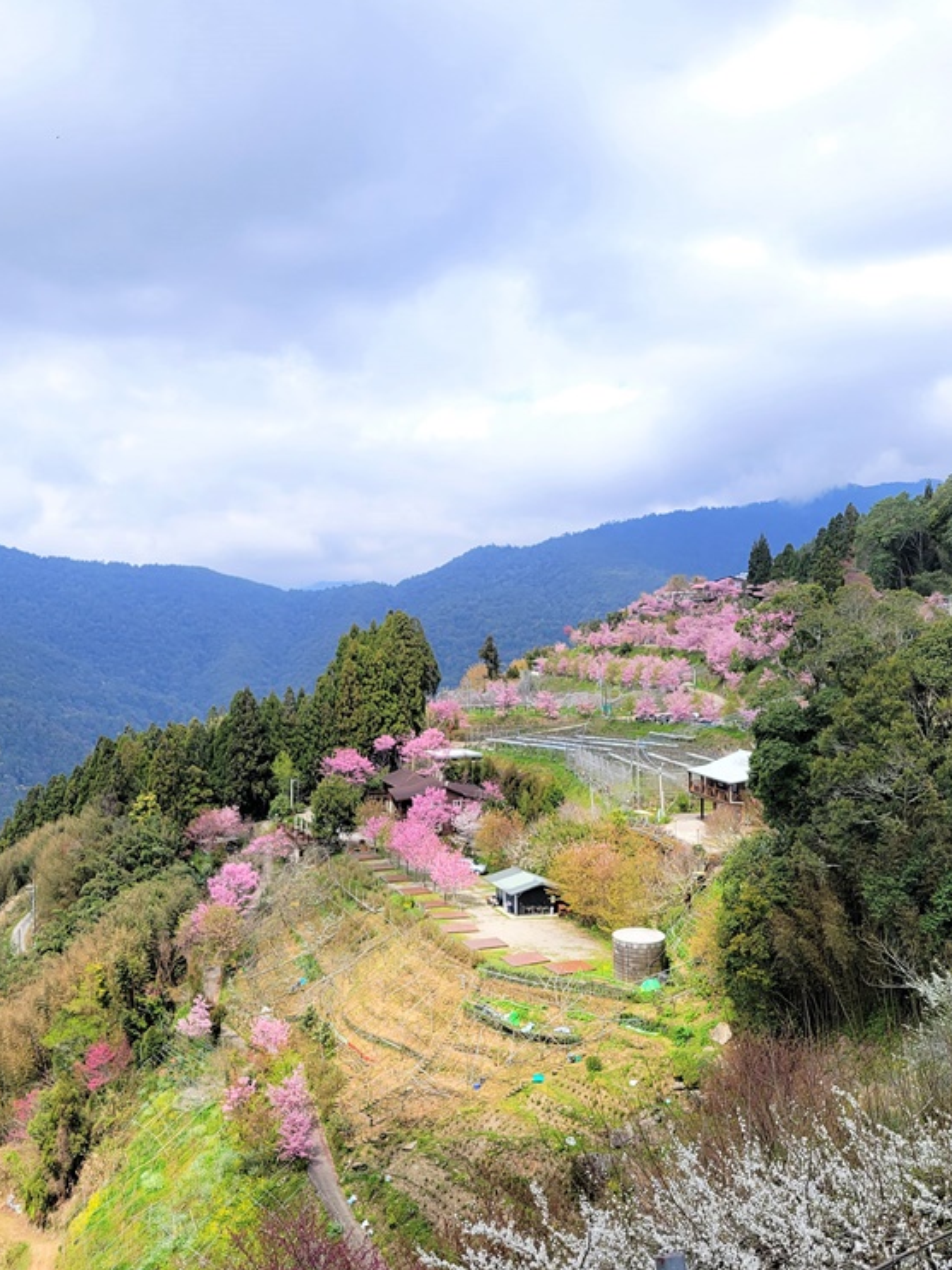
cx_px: 407
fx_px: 1284
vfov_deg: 52.6
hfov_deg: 40.6
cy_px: 631
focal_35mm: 35
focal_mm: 5.4
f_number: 1.8
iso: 40
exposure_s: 1/1728
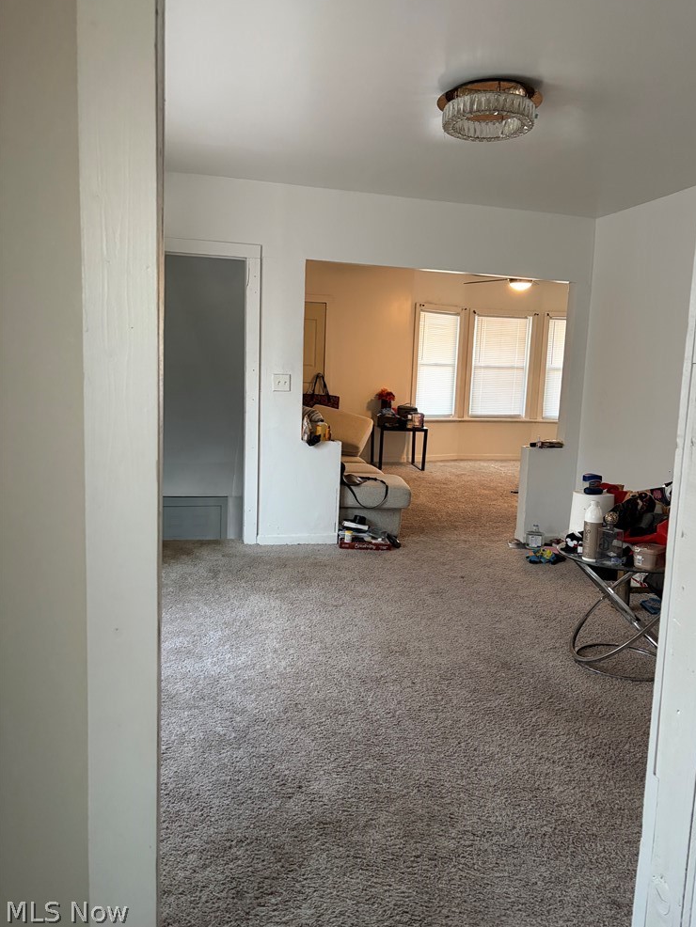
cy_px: 452
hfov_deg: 51.4
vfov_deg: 65.3
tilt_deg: -6.9
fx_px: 724
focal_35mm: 27
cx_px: 359
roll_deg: -2.5
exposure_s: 1/60
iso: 320
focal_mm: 5.96
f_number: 1.6
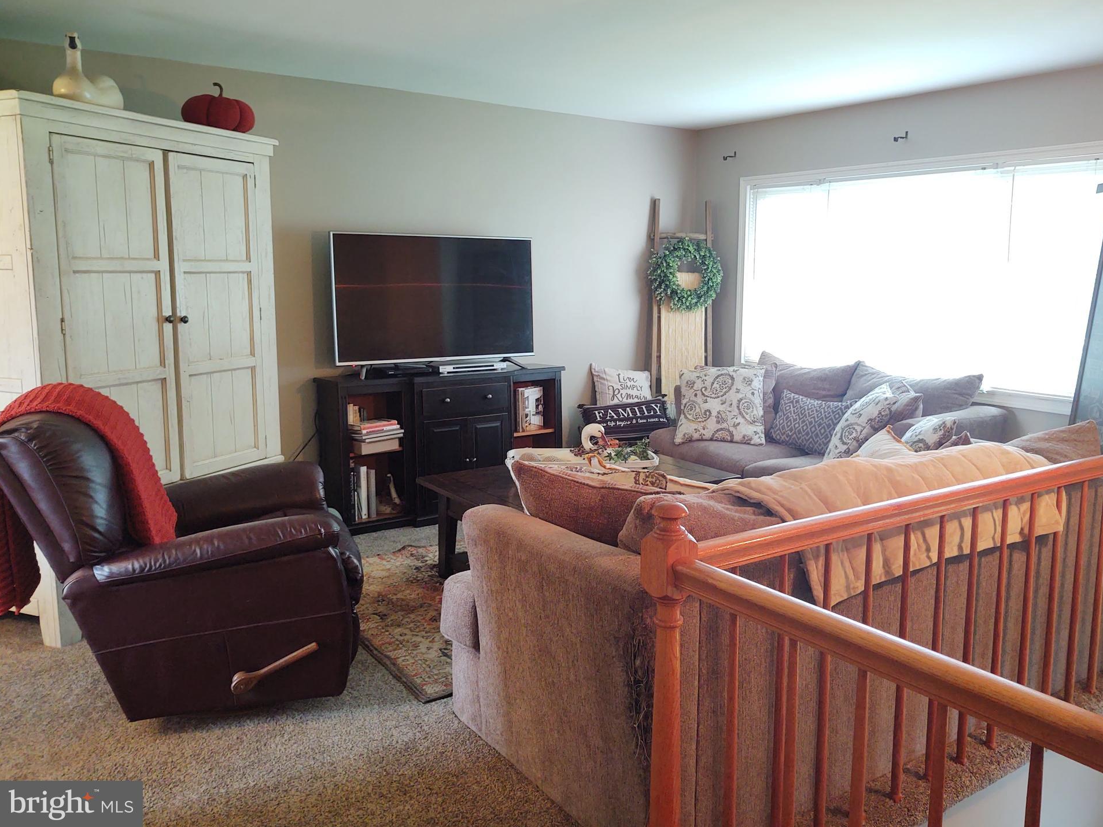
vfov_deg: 48.2
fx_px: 924
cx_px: 591
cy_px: 384
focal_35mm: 29
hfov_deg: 61.6
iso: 227
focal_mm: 4.75
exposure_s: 1/30
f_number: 1.7
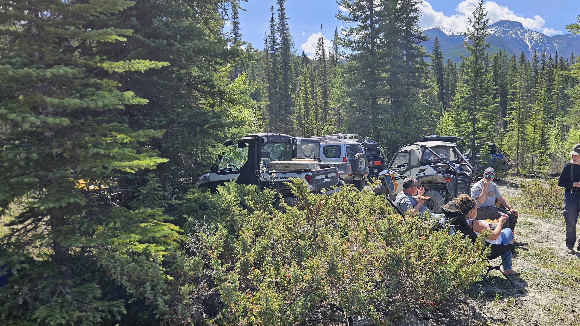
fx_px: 446
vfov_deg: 39.9
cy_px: 201
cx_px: 329
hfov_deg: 65.8
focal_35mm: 29
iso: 25
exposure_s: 1/955
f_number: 1.8
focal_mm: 5.4
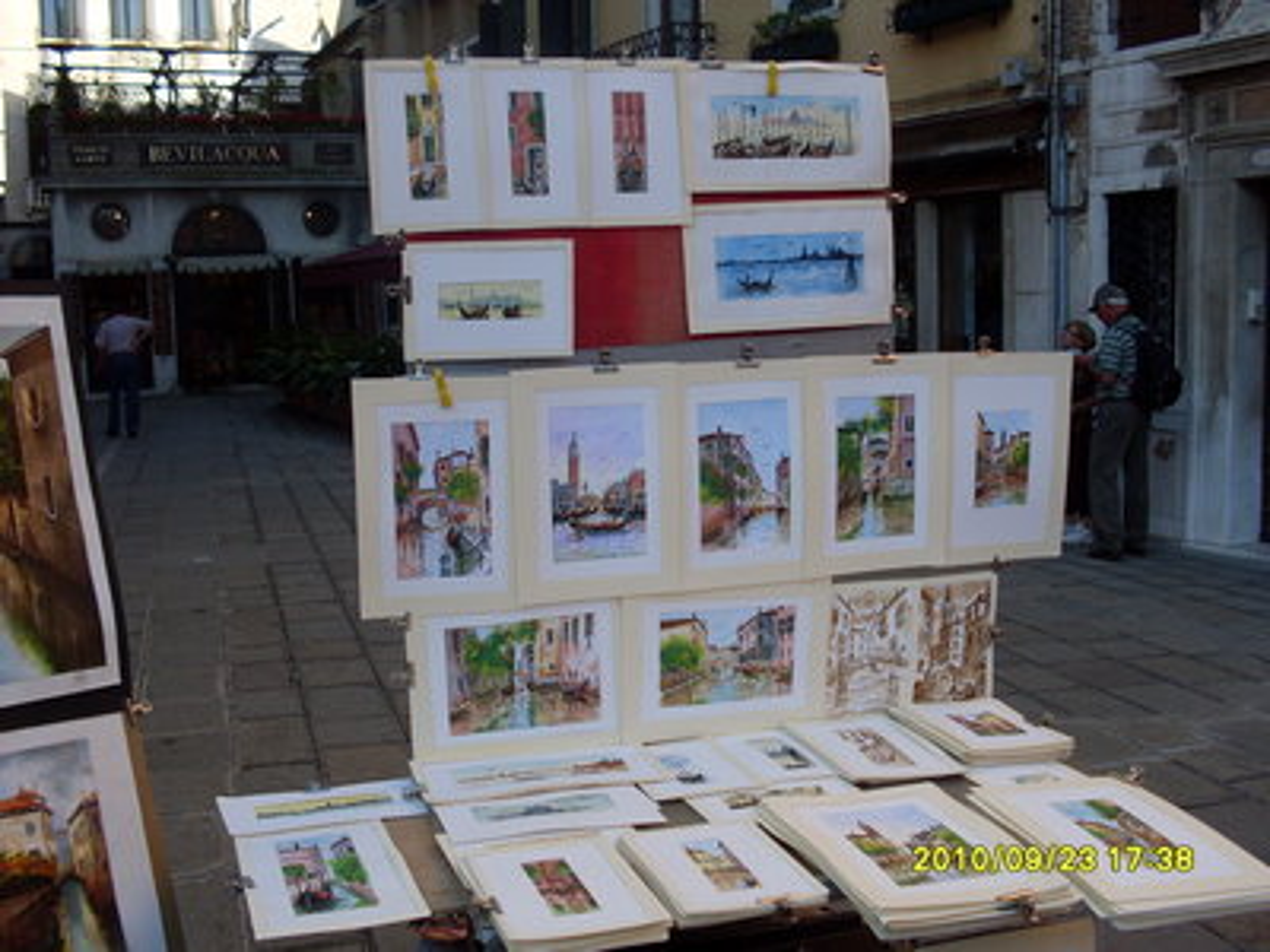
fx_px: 1394
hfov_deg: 49.0
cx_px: 635
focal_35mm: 38
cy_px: 476
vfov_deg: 37.7
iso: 80
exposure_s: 1/500
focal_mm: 6.3
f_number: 2.8
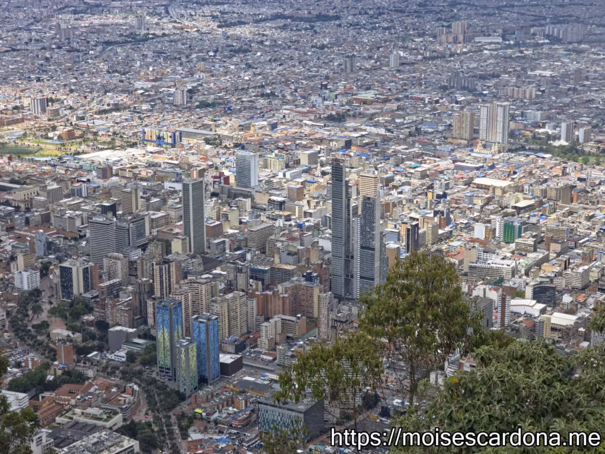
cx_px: 302
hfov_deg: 28.2
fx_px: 1206
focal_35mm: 69
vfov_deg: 21.3
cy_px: 227
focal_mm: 7.9
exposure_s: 1/1925
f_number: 2.4
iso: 50
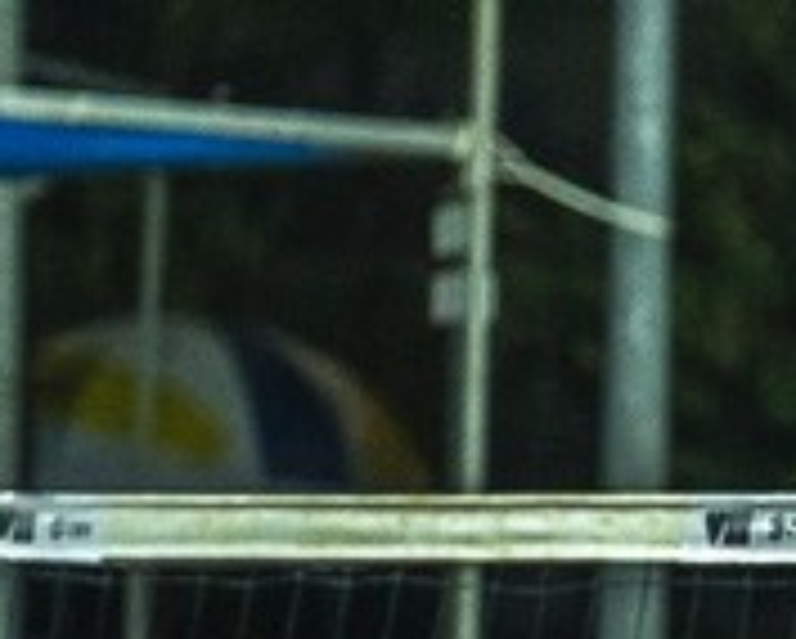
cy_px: 1271
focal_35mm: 563
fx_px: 13278
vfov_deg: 2.7
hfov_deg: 3.4
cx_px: 1848
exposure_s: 1/800
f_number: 2.8
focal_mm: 83
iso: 2000
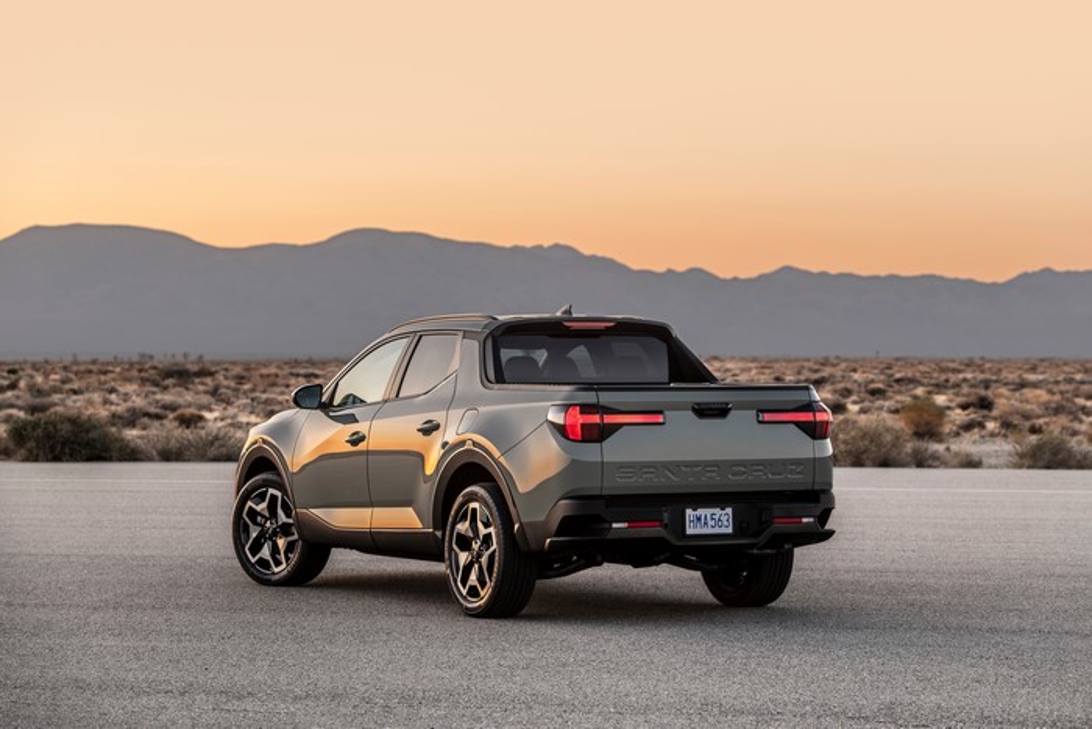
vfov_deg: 13.7
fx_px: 3034
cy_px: 364
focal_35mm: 100
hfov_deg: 20.4
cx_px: 546
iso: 64
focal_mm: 100
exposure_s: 1/15
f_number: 5
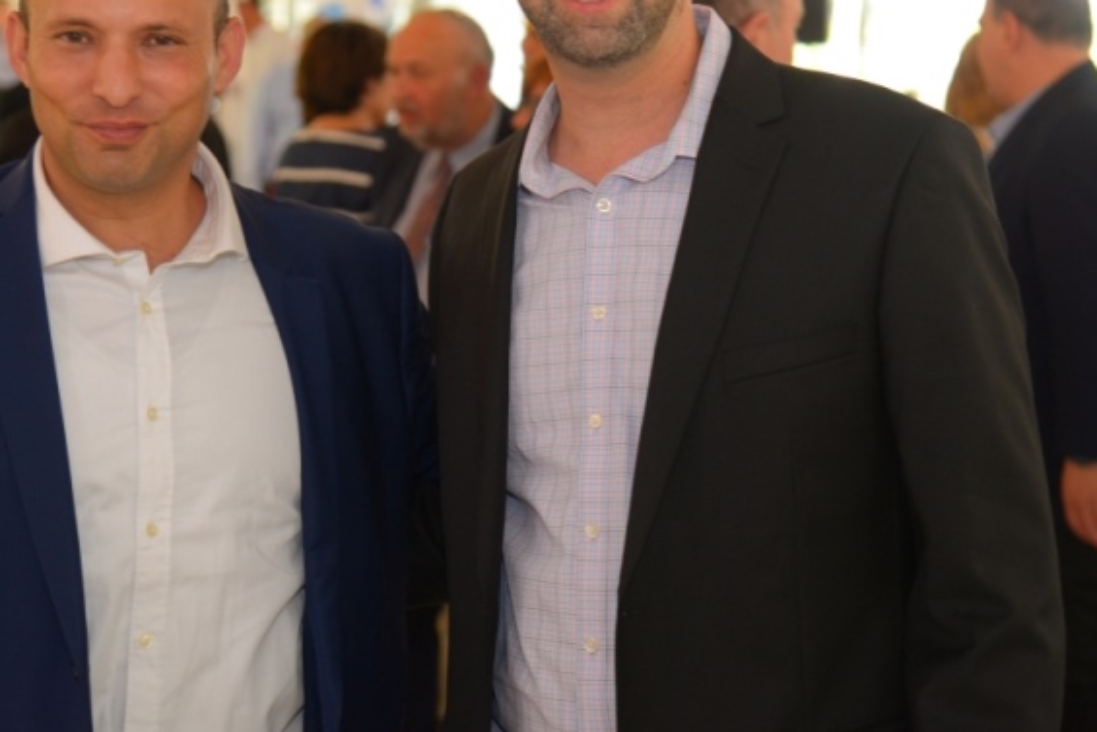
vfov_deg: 14.8
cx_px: 495
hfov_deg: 22.1
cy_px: 223
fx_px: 2804
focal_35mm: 92
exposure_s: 1/125
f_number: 4
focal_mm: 65
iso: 1000
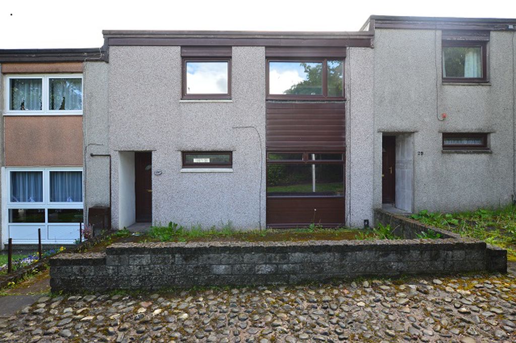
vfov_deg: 67.2
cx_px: 258
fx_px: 258
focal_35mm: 18
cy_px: 172
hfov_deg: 90.1
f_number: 8
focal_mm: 12
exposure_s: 1/80
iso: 400
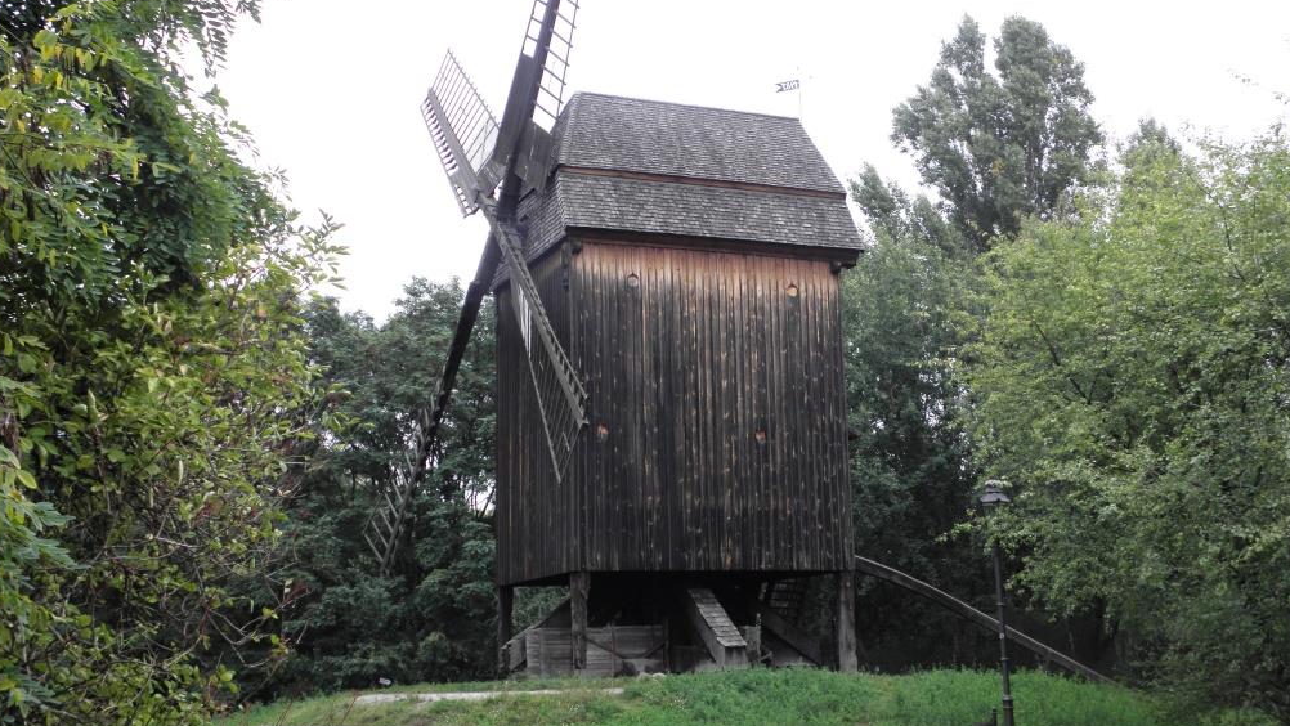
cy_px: 310
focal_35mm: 49
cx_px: 642
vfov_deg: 24.4
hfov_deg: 42.1
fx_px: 1676
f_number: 3.3
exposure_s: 1/80
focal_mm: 7.87
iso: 64
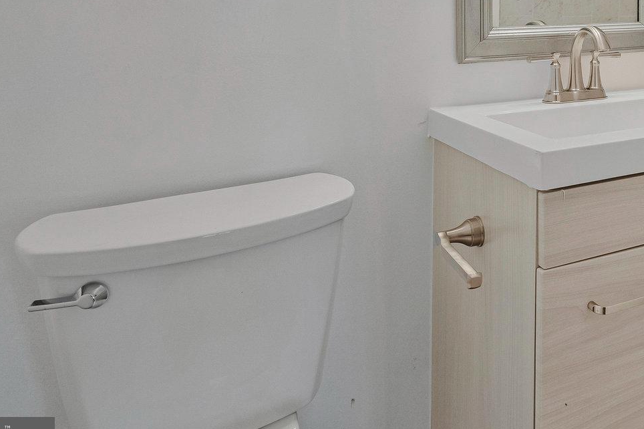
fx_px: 608
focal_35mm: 34
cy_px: 10
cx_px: 591
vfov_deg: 35.5
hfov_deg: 49.2
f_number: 7.1
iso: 1250
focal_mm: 16
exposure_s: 1/40
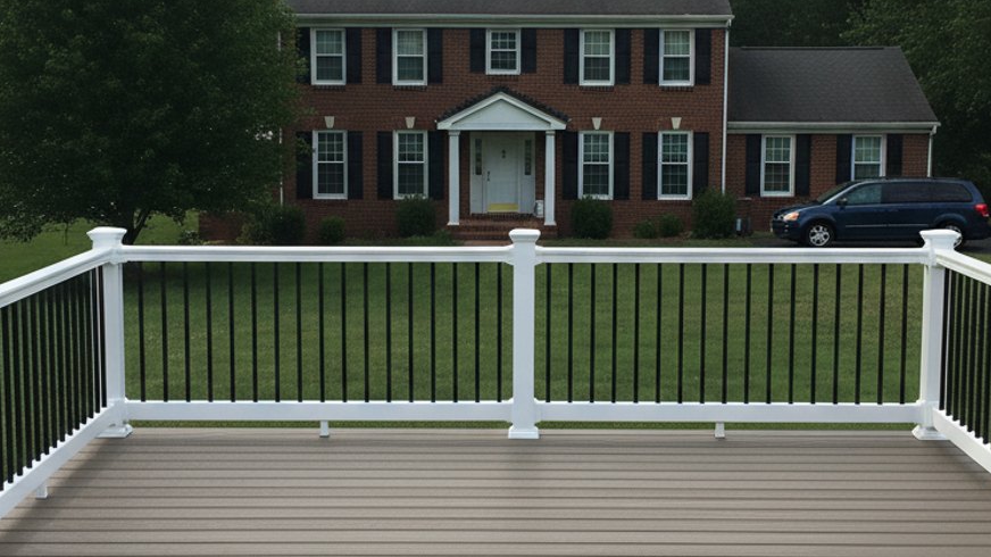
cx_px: 500
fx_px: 946
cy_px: 250
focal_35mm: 36
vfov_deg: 32.8
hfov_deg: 55.3
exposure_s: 1/1576
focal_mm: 6.8
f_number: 1.78
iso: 382
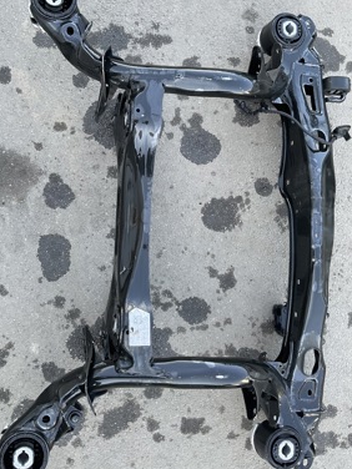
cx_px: 159
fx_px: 502
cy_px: 197
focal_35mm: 37
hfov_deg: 38.6
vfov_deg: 49.9
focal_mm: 3
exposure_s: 1/122
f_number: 1.8
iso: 40
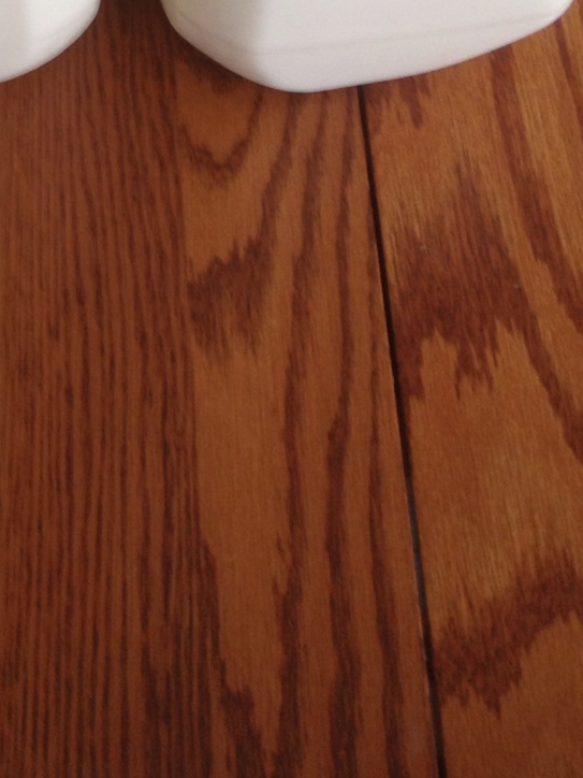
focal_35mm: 99
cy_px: -282
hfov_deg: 14.4
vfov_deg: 18.3
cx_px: -135
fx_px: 2223
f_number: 2.4
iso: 50
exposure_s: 1/20
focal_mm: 4.28
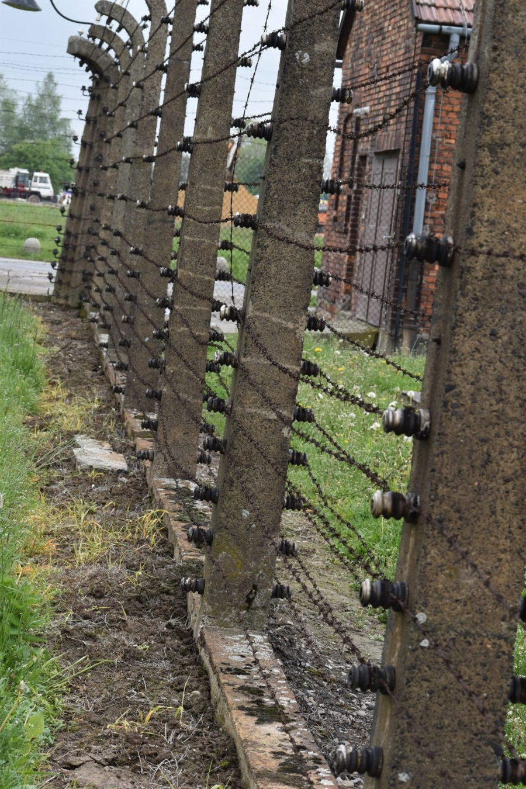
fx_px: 2038
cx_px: 263
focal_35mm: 93
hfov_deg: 14.7
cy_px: 394
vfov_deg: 21.9
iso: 250
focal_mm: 62
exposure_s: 1/250
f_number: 8
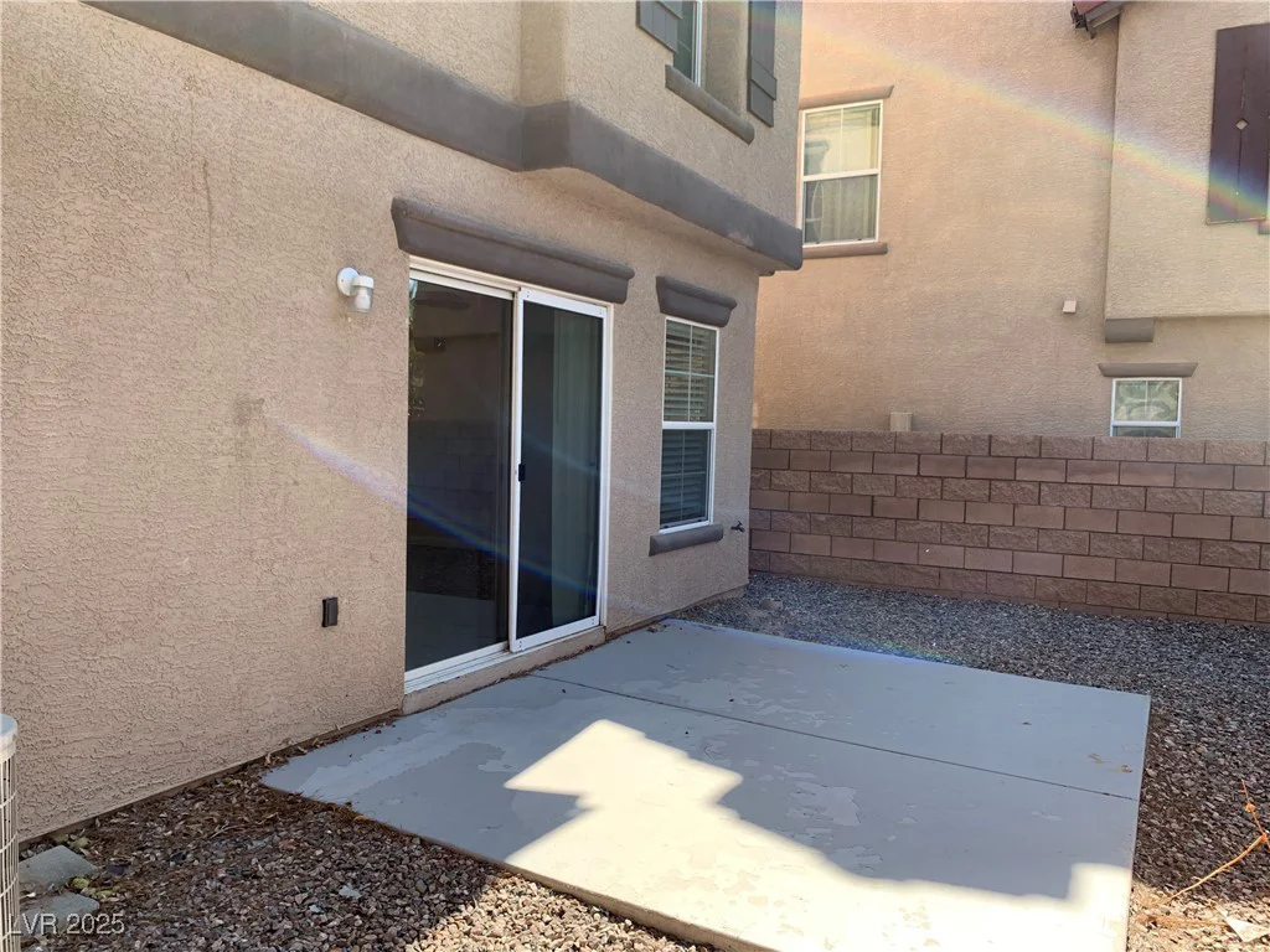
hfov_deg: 67.3
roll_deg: -1.3
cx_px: 635
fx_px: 954
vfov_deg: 53.1
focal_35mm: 26
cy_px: 476
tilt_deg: -4.9
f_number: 1.8
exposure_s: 1/360
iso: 25
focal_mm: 4.25
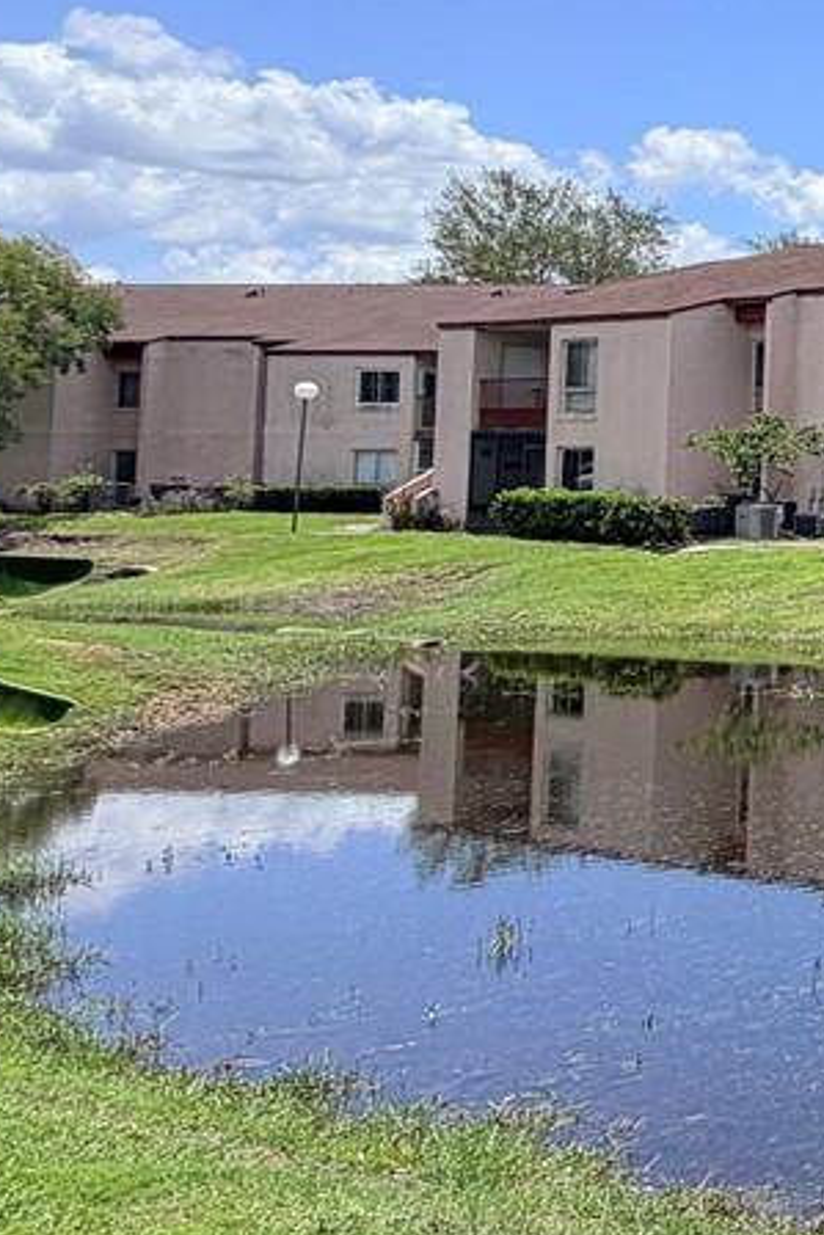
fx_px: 1784
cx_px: 1943
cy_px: 364
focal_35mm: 52
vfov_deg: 37.5
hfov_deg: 15.3
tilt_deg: +3.5
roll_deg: +0.1
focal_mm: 2.22
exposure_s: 1/770
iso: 20
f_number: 2.2
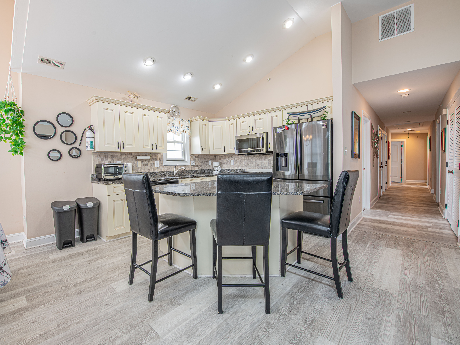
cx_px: 200
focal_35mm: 16
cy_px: 172
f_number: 9
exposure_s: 1/1.25
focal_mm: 14
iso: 64
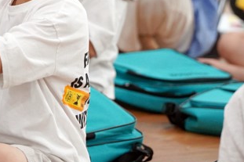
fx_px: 3922
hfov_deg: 3.6
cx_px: 17
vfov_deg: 2.4
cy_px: -44
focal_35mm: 579
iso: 2500
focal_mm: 200
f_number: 4
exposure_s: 1/250
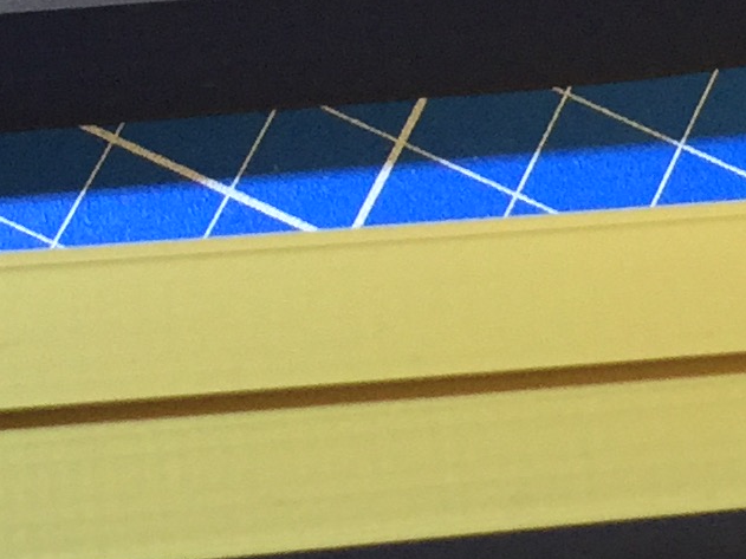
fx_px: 3232
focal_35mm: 150
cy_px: 52
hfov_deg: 13.1
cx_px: 492
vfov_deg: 9.8
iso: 250
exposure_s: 1/20
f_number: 2.2
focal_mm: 4.15
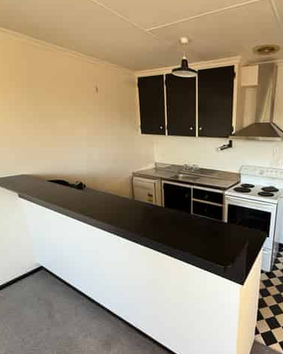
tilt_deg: -13.5
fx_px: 199
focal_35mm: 19
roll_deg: -1.1
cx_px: 219
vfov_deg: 83.3
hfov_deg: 65.5
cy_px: 176
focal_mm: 2.22
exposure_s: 1/78
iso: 320
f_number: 2.2
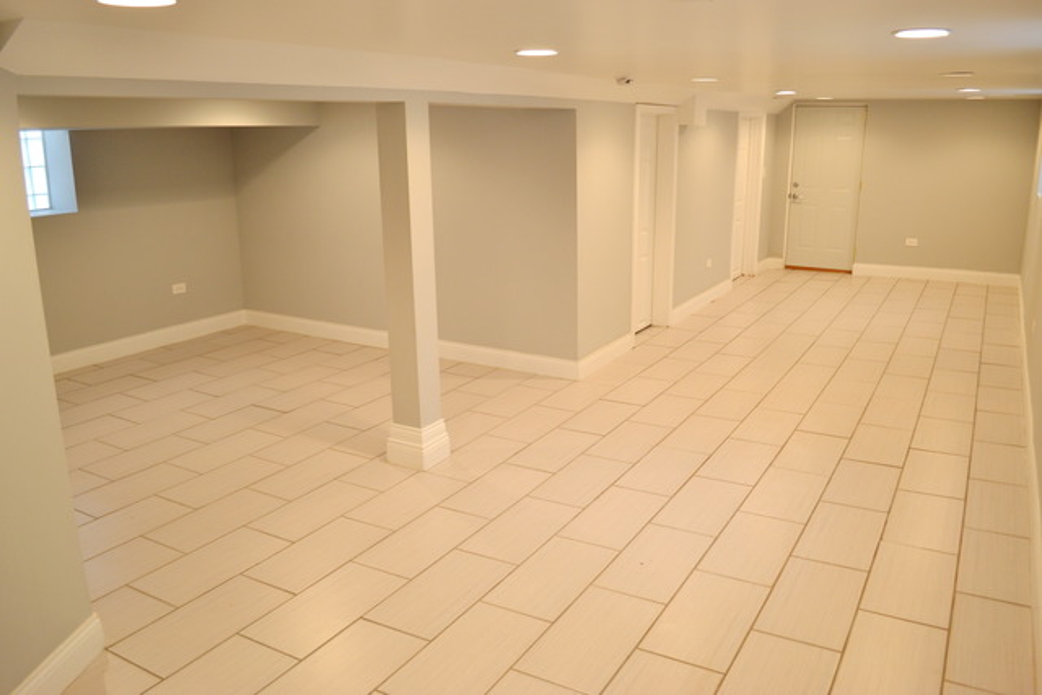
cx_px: 521
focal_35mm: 27
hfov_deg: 67.4
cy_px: 348
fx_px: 782
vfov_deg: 48.0
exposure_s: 1/30
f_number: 3.5
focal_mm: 18
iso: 400
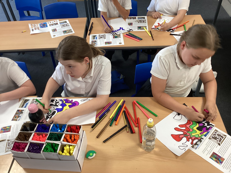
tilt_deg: -43.2
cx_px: 116
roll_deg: +3.8
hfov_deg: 58.4
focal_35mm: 31
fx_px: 207
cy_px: 86
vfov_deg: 45.4
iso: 125
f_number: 2.4
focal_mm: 3.3
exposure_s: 1/50
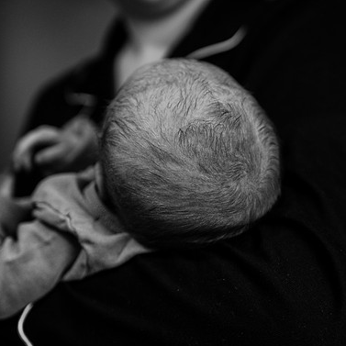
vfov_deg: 33.4
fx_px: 577
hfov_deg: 33.4
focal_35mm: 51
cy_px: 176
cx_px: 188
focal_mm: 26
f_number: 1.8
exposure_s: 1/200
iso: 800
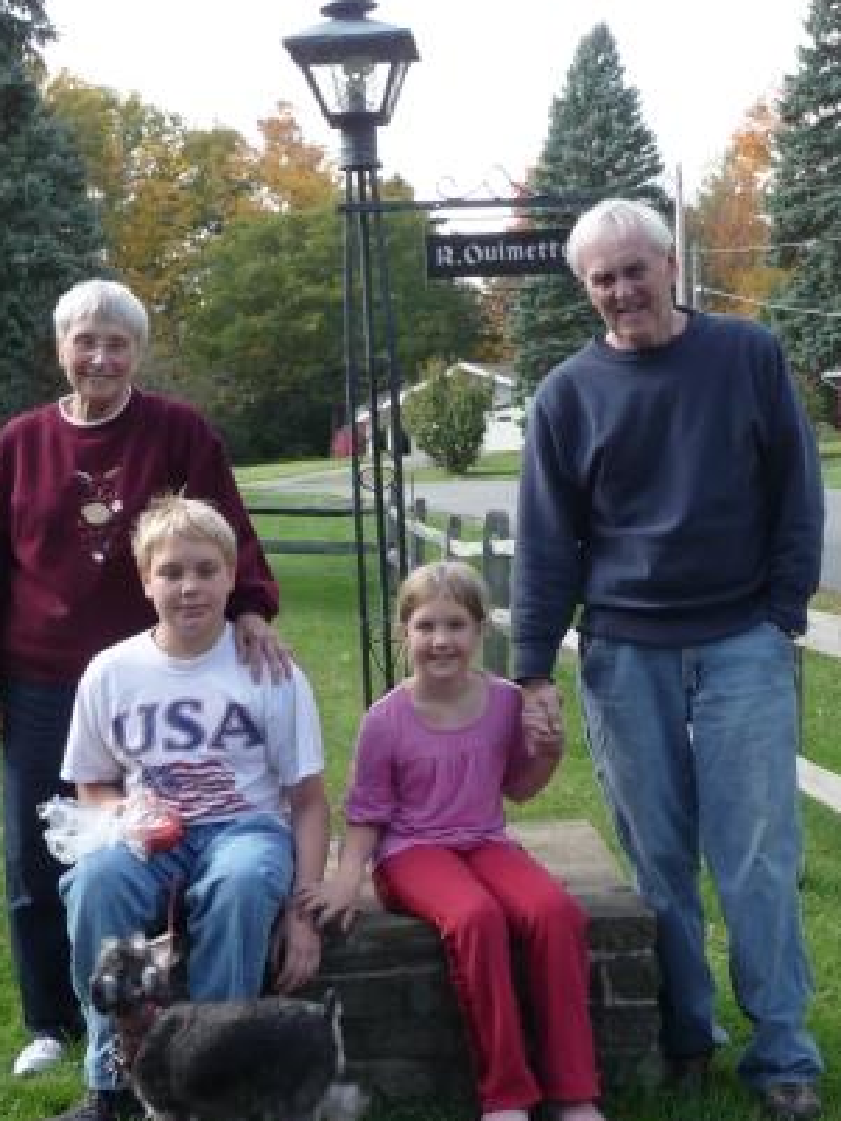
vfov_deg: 39.6
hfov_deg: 30.3
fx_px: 1554
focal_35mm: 48
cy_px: 537
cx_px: 391
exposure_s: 1/160
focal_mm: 7.1
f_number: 4
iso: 100
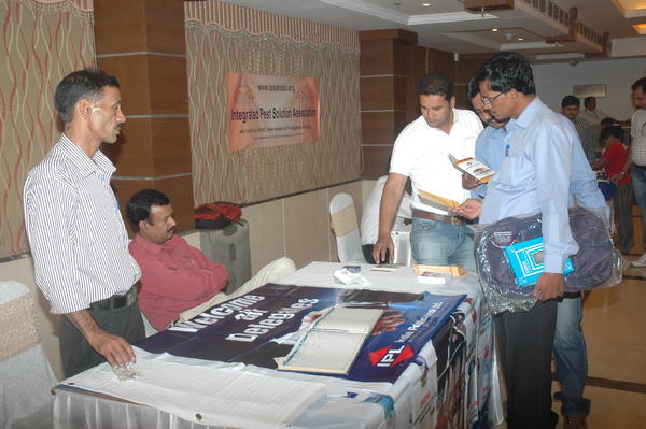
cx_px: 323
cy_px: 214
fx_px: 726
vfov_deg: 33.0
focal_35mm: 40
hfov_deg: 48.0
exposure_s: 1/60
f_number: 4.5
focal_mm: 27
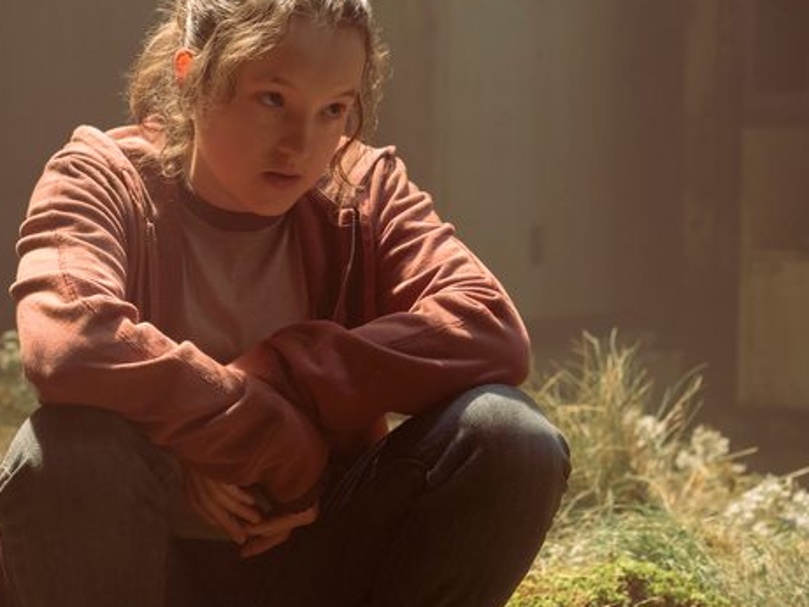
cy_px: 257
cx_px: 268
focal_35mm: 105
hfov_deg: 18.7
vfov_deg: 14.1
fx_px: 2455
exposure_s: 1/125
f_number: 5
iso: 3200
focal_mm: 70
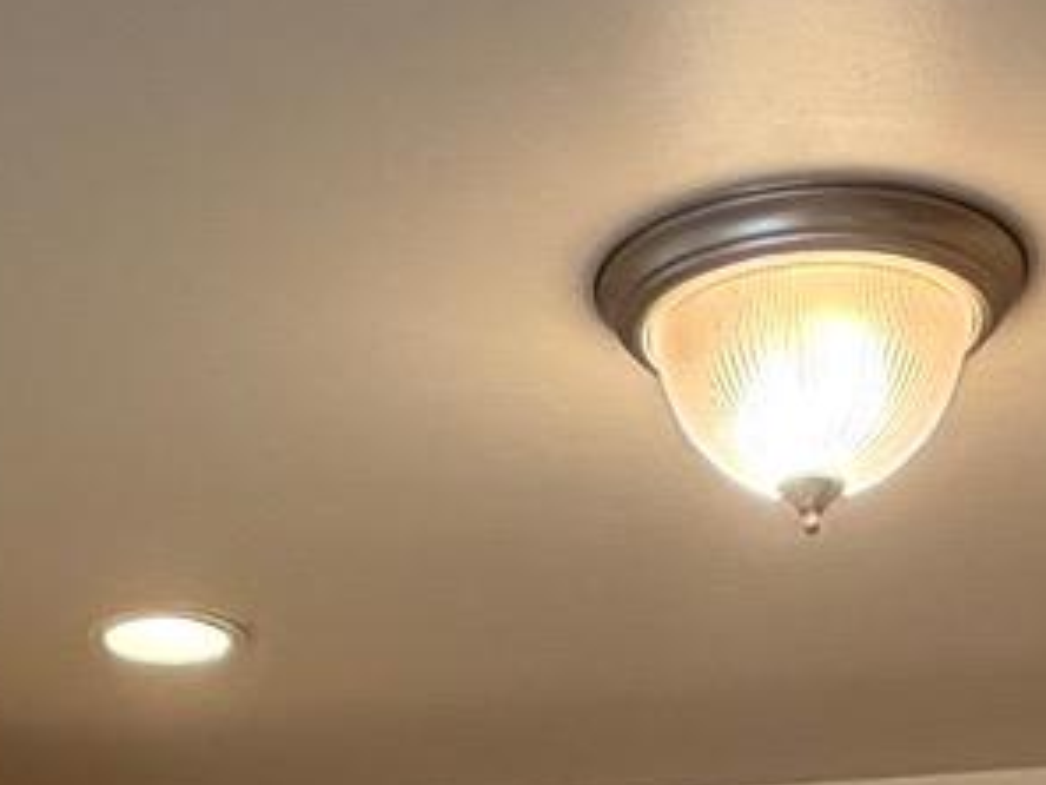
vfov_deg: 11.5
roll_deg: +2.1
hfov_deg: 20.2
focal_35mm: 97
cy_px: 2076
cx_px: 682
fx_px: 2931
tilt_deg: -9.2
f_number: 2.2
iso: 250
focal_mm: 2.22
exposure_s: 1/60
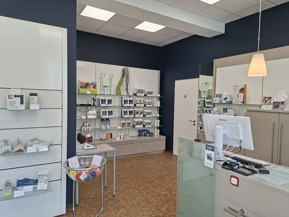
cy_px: 108
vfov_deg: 58.9
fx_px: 192
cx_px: 144
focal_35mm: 23
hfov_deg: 73.9
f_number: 1.8
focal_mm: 5.54
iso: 50
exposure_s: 1/100
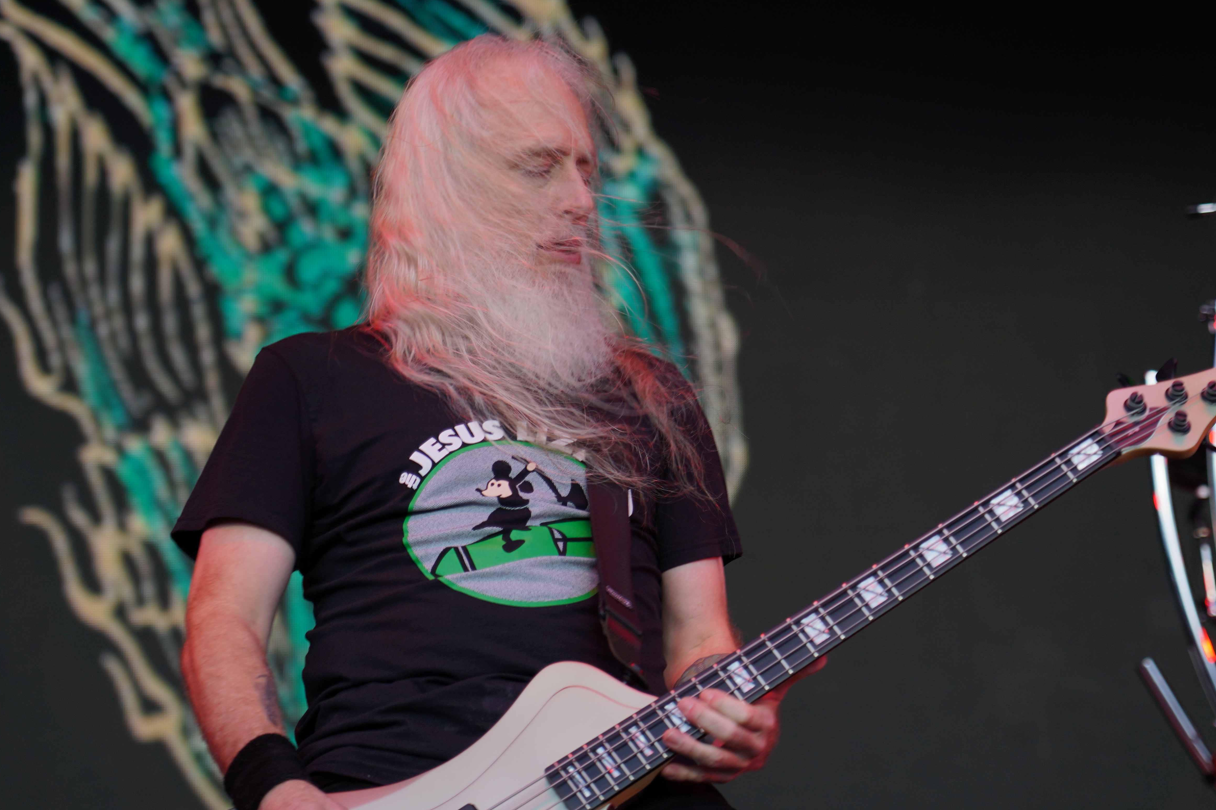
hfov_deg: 15.2
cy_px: 327
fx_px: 4559
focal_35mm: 135
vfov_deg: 10.2
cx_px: 674
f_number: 4
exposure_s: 1/125
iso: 125
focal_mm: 105
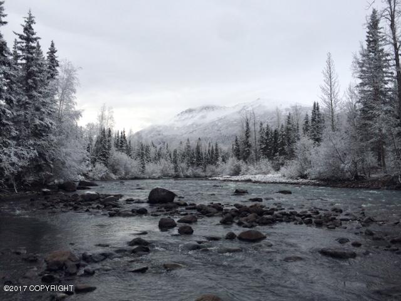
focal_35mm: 29
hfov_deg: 61.7
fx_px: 336
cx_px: 200
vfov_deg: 48.2
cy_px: 150
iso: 32
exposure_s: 1/456
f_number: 2.2
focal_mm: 4.15
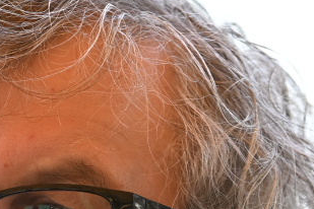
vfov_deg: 1.3
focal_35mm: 1049
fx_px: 9149
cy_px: 289
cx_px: 14
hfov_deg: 2.0
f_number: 4
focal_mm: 200
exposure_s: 1/500
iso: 400
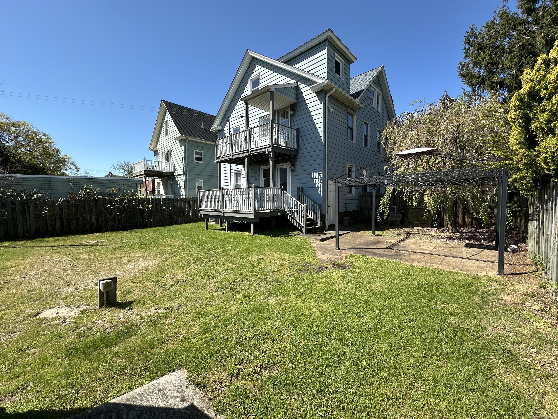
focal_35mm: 14
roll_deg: +0.1
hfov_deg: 102.1
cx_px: 279
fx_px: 226
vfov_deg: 85.7
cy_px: 210
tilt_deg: -2.6
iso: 50
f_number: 2.2
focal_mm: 2.22
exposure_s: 1/1182
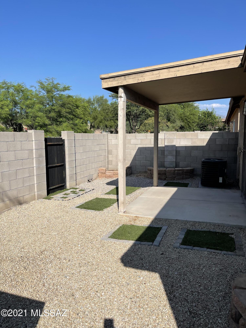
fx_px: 246
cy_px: 164
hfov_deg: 53.1
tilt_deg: -8.5
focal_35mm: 26
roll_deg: +0.6
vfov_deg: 67.3
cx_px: 123
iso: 32
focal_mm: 5.1
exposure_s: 1/4202
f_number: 1.6
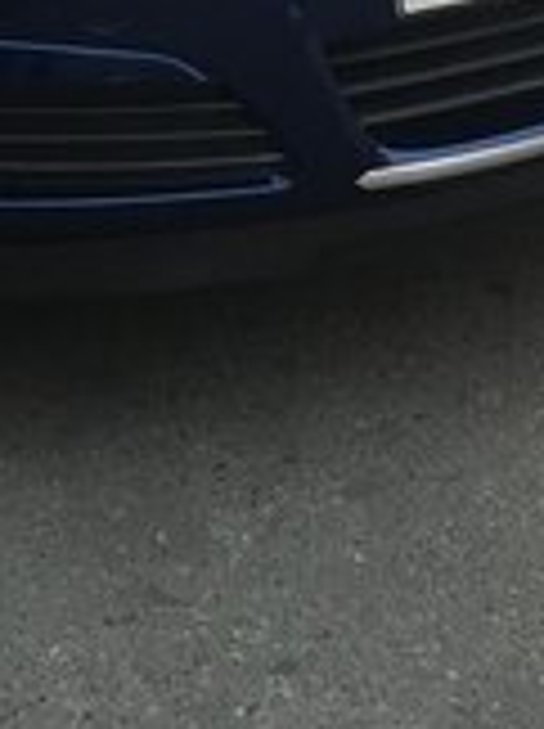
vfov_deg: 20.5
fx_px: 1870
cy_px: -162
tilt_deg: -15.6
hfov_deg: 16.5
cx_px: 184
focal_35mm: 89
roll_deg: +2.1
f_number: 2.2
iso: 25
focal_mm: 4.15
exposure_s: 1/33
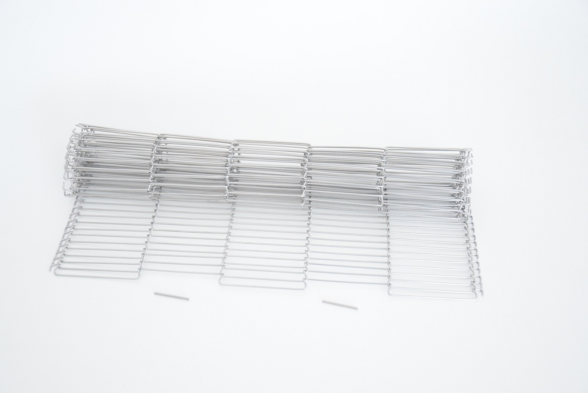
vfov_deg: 23.8
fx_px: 932
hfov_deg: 35.0
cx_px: 294
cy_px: 196
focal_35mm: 57
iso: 6400
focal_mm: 38
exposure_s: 1/320
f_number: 4.5
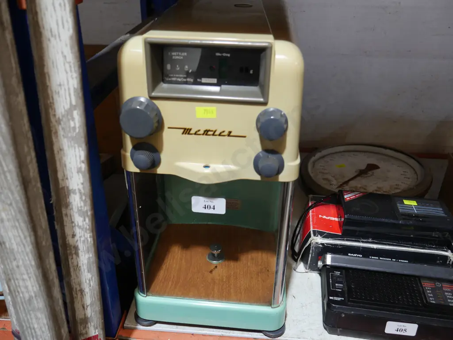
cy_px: 170
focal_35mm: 32
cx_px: 226
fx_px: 419
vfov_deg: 44.2
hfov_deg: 56.8
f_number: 3.6
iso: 400
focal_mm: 16
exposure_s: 1/60
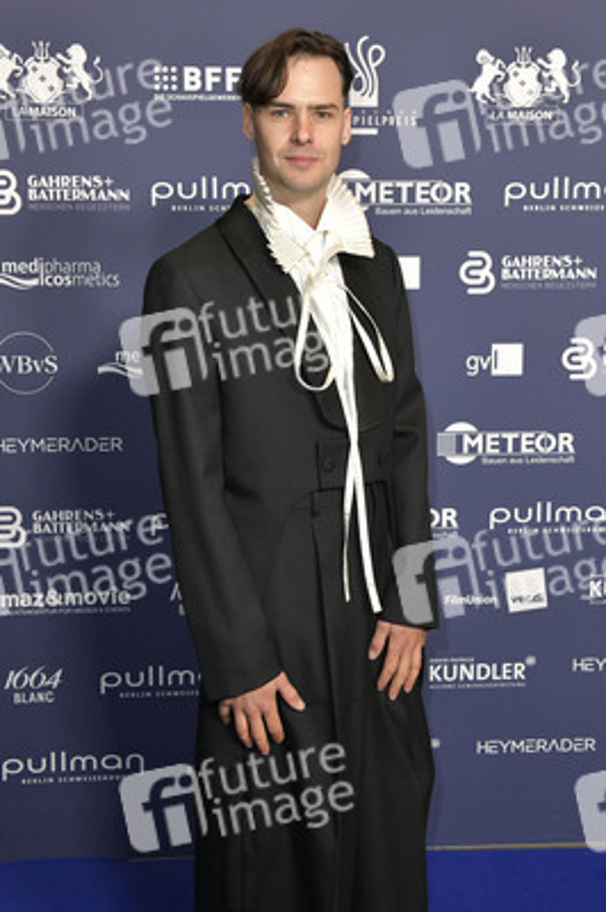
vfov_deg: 46.4
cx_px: 303
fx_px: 1062
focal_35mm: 42
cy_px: 456
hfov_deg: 31.8
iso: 2000
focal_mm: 42
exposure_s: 1/200
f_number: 6.3
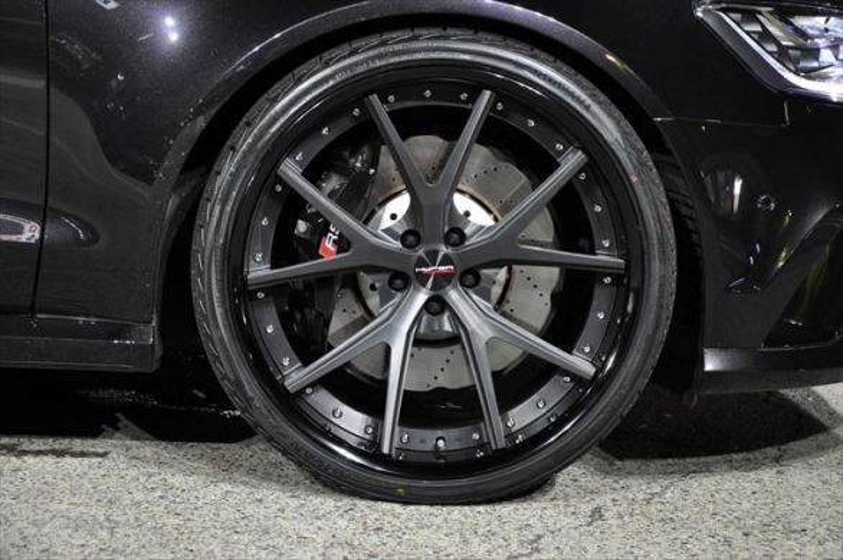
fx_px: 2034
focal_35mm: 87
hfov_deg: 23.4
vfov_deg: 15.7
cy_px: 280
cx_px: 422
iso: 1600
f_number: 5
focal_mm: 58
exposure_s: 1/15
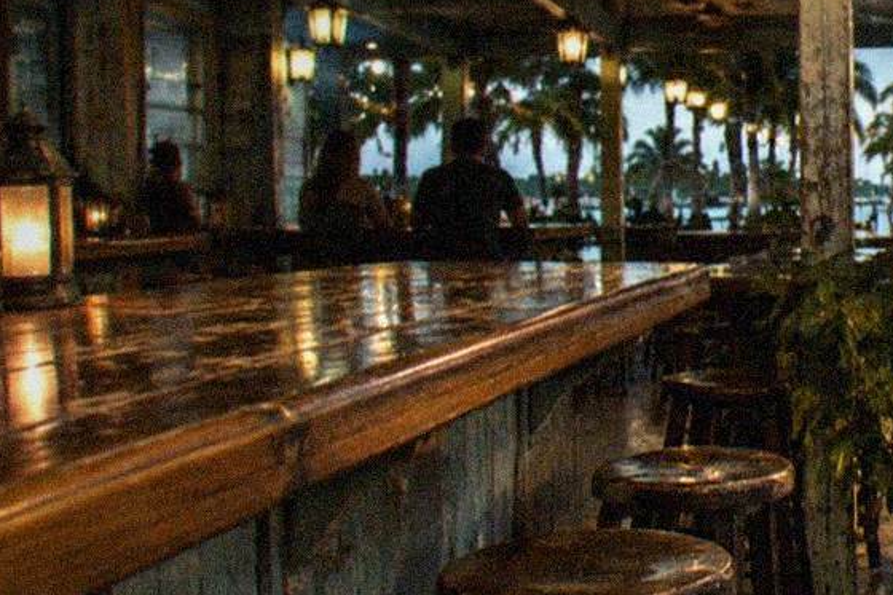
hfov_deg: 23.6
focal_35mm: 84
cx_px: 794
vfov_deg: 16.1
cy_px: 491
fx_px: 2083
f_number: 3.5
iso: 6400
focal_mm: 47
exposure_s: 1/200
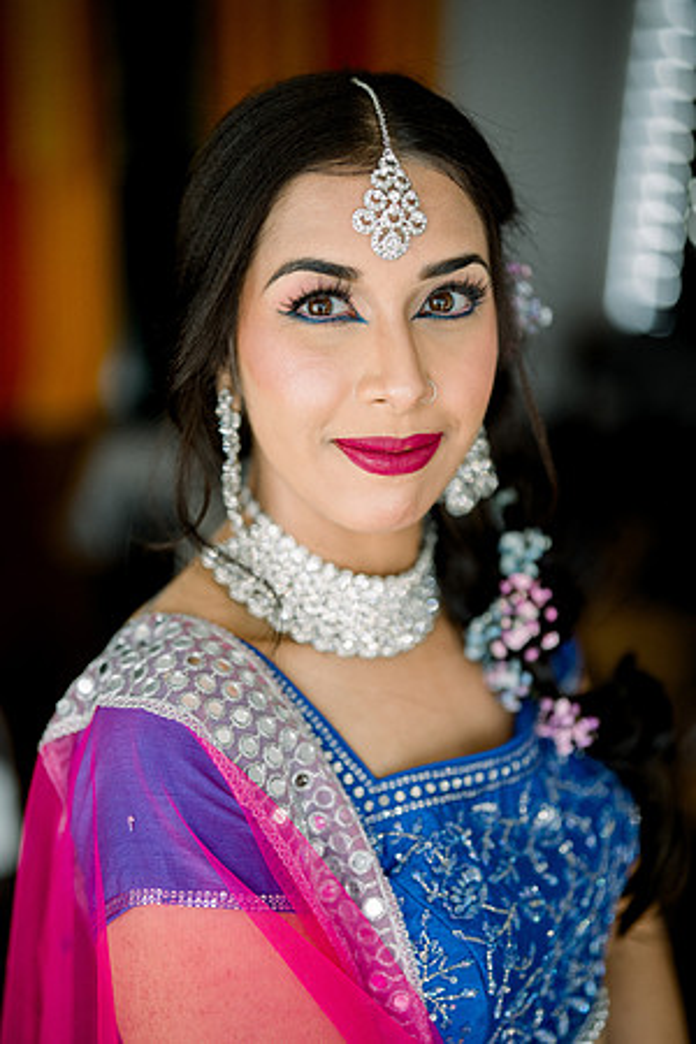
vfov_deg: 39.6
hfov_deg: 27.0
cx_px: 348
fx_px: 1450
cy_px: 522
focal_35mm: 50
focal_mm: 50
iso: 320
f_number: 1.4
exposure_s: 1/160
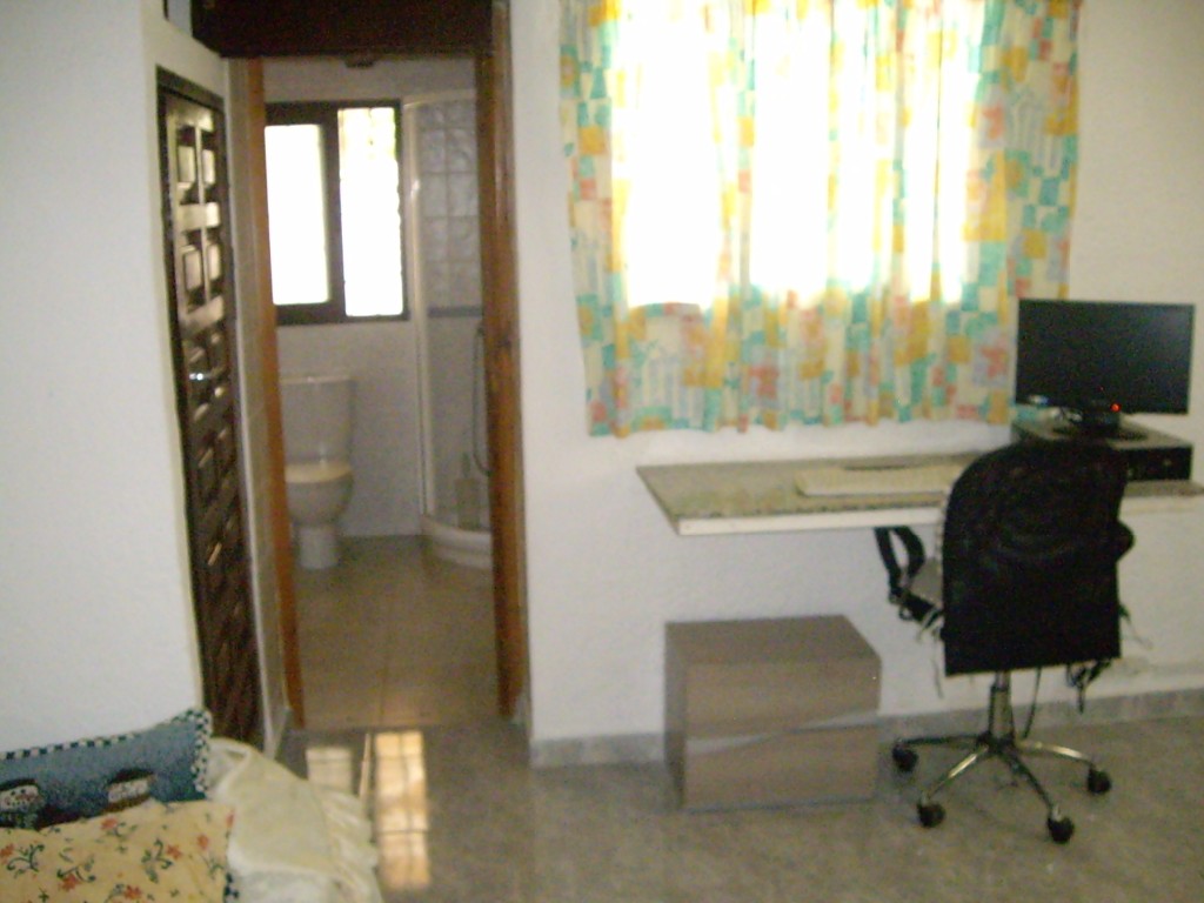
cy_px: 452
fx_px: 1322
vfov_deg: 37.7
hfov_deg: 49.0
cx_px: 602
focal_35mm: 38
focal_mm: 6.2
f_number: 2.7
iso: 800
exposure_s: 1/60
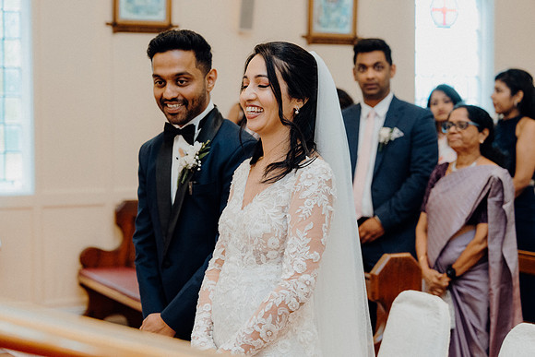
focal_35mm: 70
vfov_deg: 19.5
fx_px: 1040
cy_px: 178
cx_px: 268
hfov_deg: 28.8
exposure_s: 1/250
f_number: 3.5
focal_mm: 70
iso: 2500
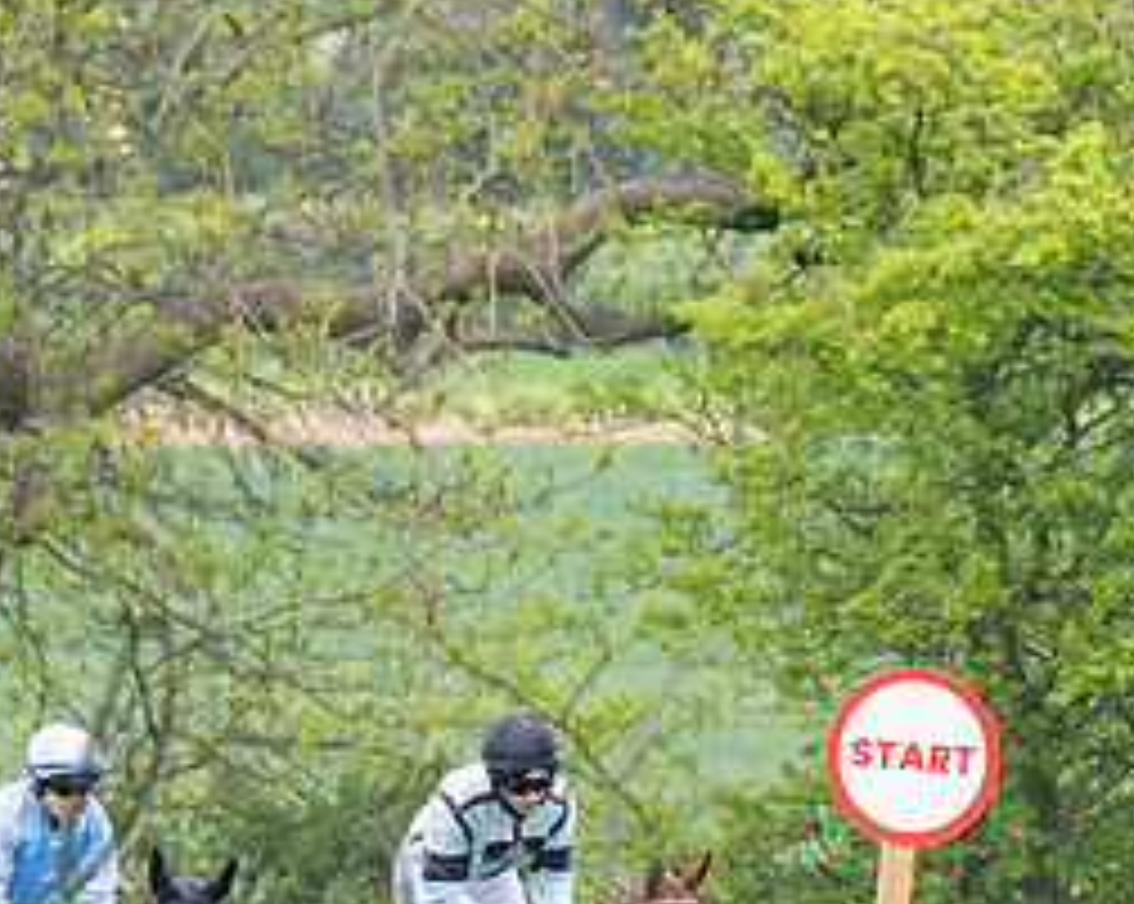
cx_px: 1701
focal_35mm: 1133
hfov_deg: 1.7
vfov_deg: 1.4
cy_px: 1031
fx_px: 37982
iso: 400
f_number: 4
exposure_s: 1/1250
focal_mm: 200
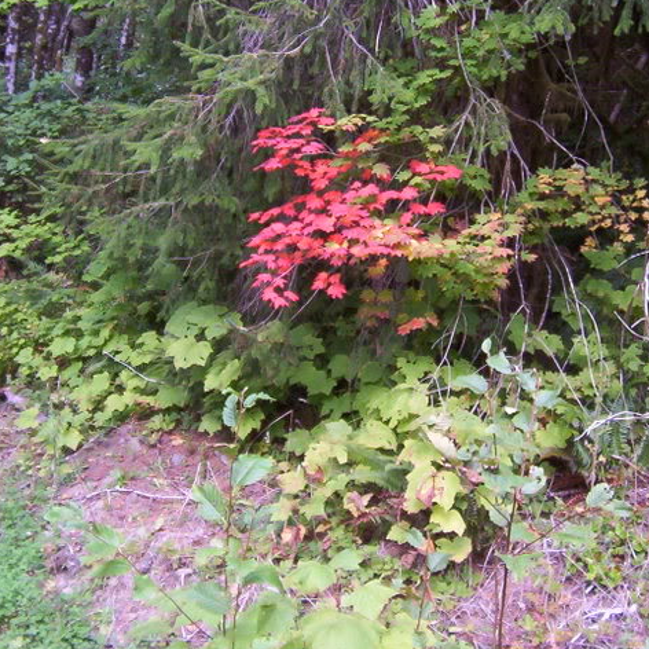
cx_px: 346
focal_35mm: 54
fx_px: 1145
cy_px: 265
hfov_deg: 31.6
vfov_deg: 31.6
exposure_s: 1/46.5
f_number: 2.76
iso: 100
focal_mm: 5.54
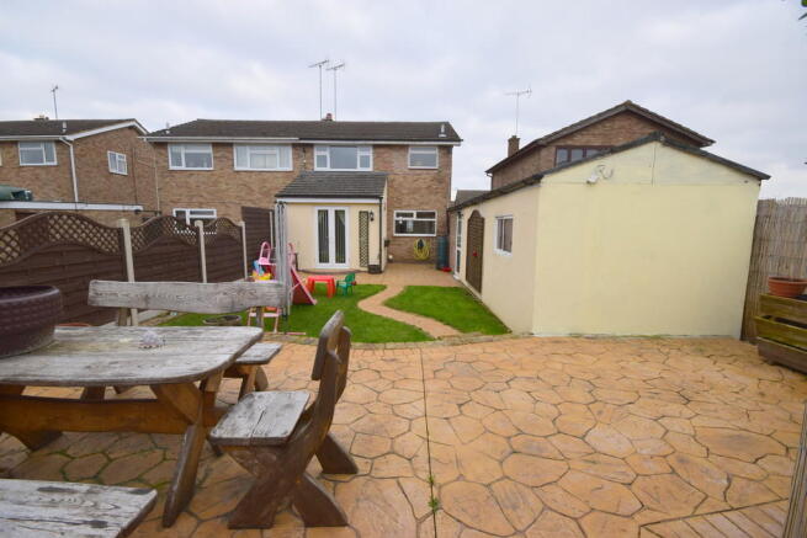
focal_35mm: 15
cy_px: 269
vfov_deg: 77.4
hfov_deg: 100.4
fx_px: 336
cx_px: 404
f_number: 10
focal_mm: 10
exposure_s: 1/200
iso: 400
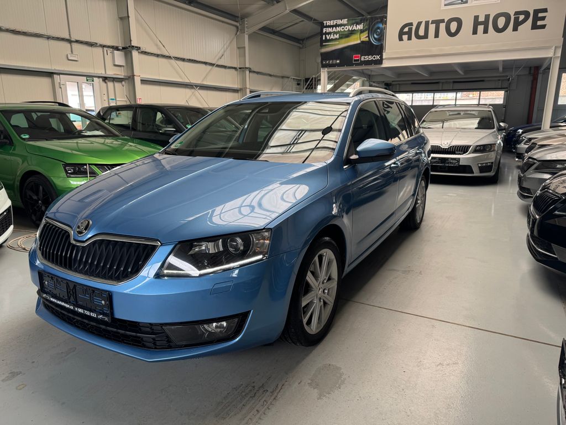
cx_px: 283
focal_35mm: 24
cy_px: 212
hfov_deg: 71.6
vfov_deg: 56.8
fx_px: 392
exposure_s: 1/121
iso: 64
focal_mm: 6.76
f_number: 1.78
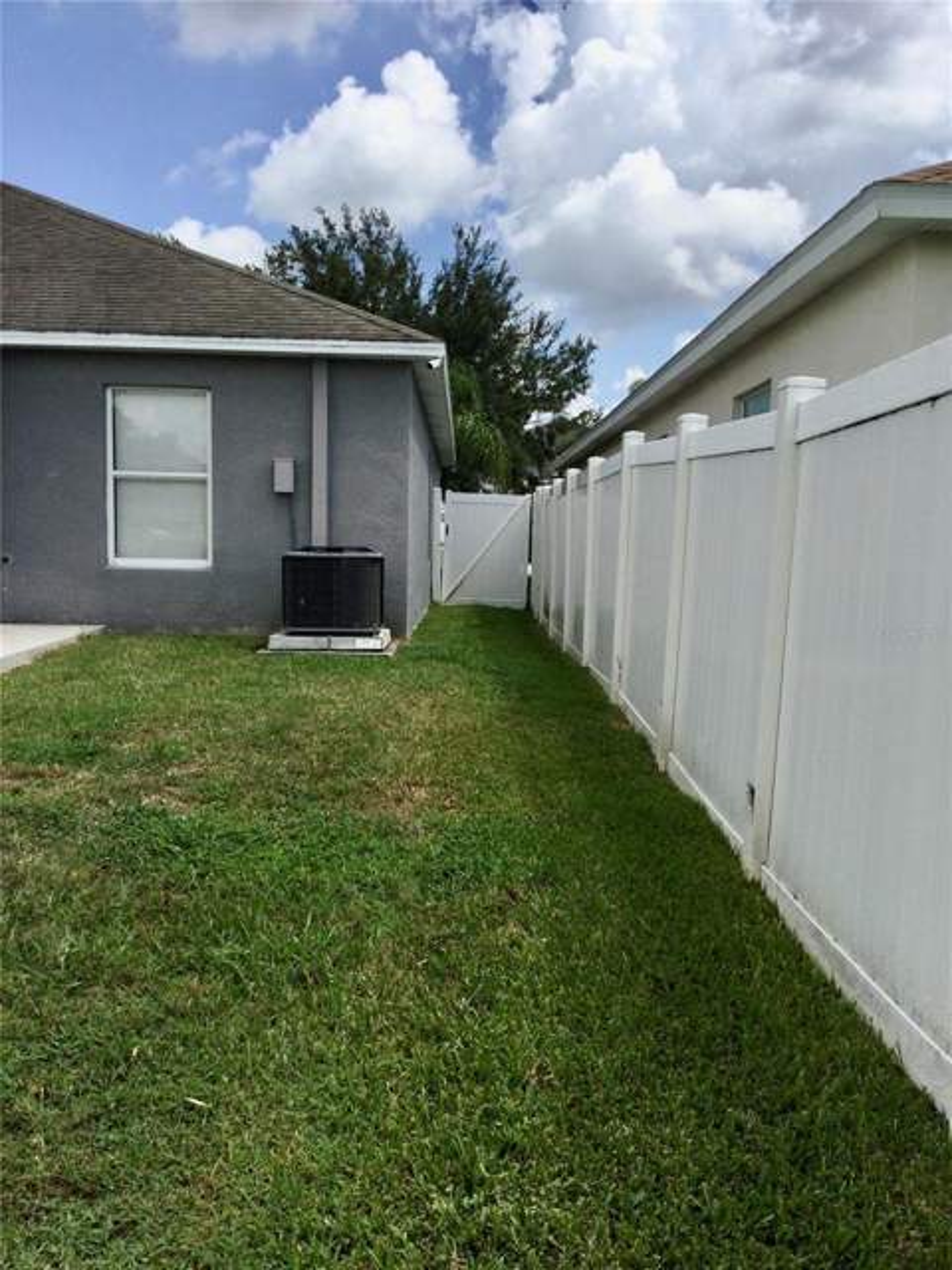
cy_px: 635
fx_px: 1137
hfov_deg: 45.4
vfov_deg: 58.4
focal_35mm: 31
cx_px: 476
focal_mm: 3.3
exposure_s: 1/1567
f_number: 2.4
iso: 25
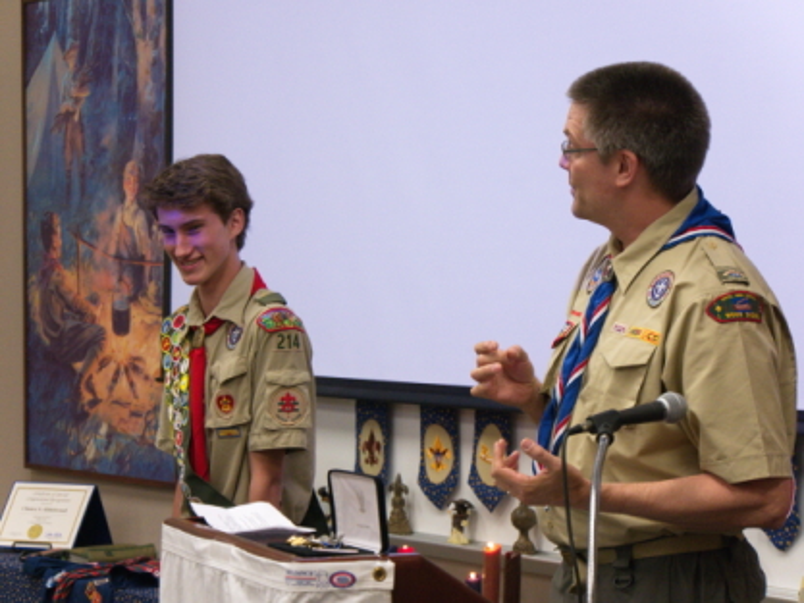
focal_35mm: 110
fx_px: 2556
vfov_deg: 13.5
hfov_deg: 17.9
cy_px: 302
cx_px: 402
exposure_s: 1/125
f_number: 5.1
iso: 3200
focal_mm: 55
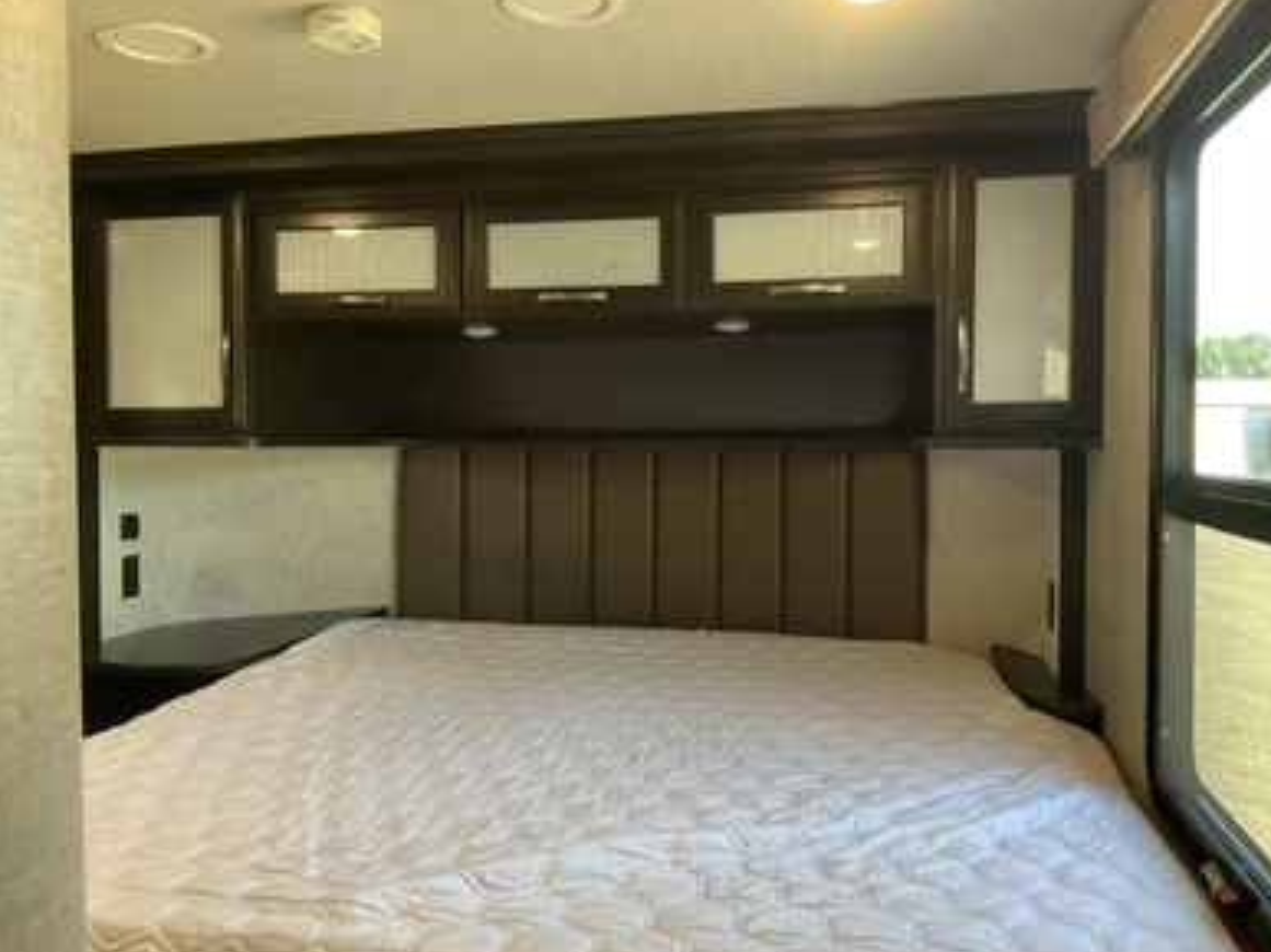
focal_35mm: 30
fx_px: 1101
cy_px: 473
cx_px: 644
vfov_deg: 46.8
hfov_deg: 60.0
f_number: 1.8
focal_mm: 3
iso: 160
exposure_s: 1/60
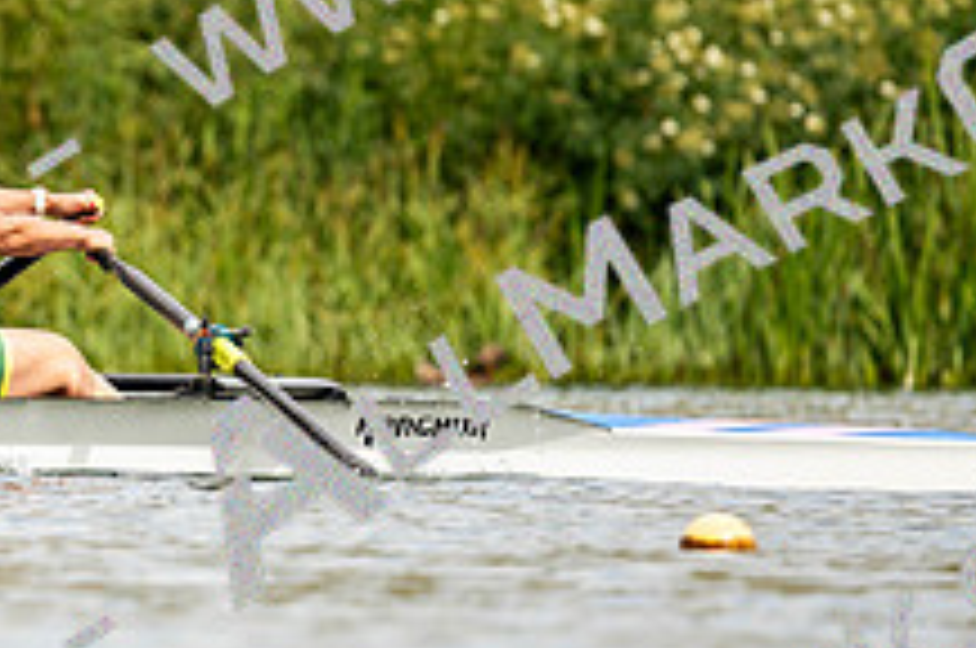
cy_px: 182
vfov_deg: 0.9
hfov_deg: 1.3
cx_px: -175
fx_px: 43502
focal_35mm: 1607
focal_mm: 600
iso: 400
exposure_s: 1/2000
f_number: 6.3
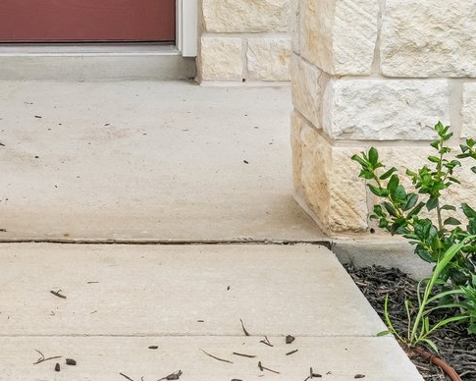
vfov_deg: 12.2
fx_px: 1676
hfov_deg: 15.5
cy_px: -218
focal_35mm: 119
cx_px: -105
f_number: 8
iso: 200
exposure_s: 1/250
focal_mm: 30
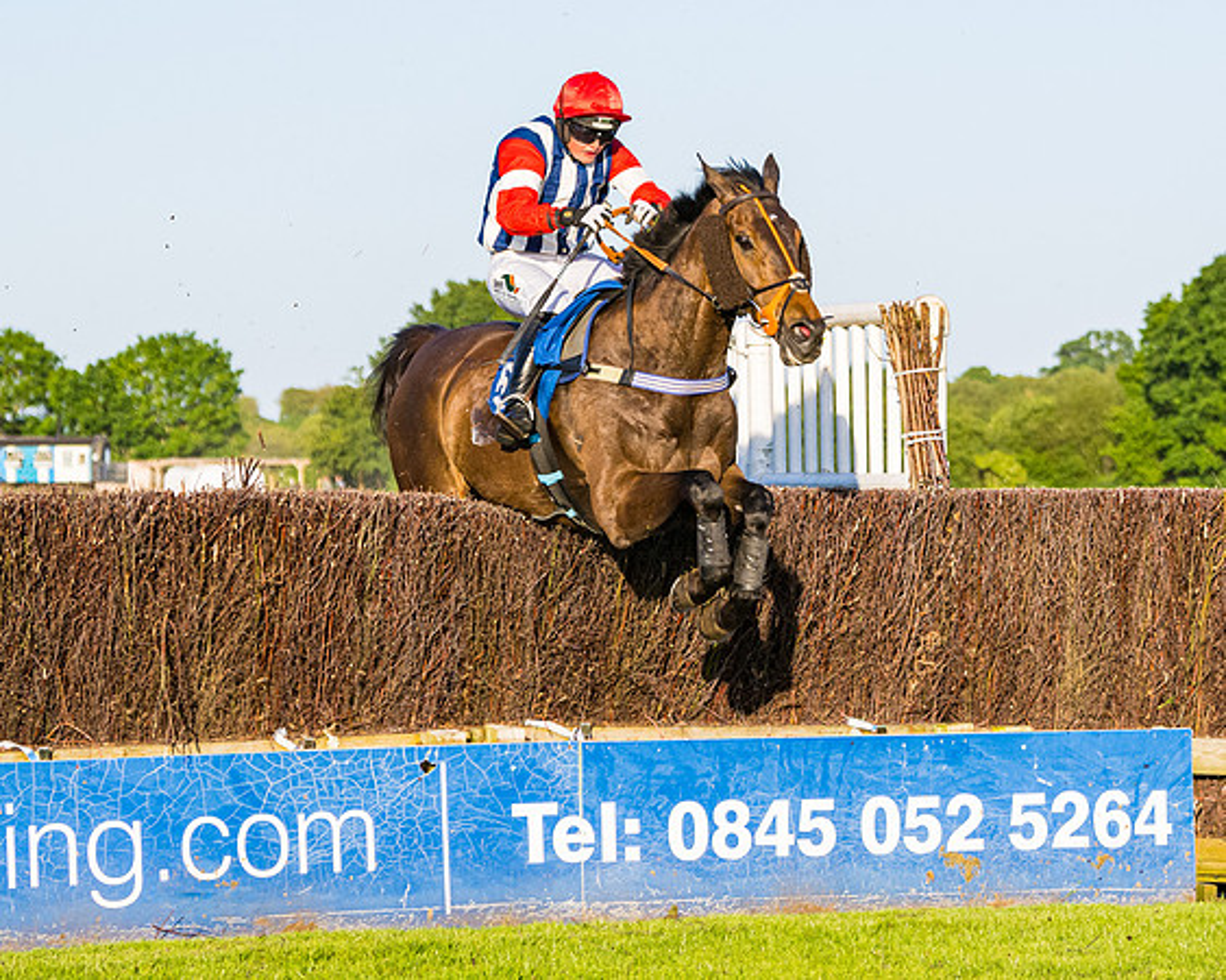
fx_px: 6209
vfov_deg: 9.0
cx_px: 803
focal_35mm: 171
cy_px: 463
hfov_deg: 11.3
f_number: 4
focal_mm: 82
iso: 400
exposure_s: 1/2500
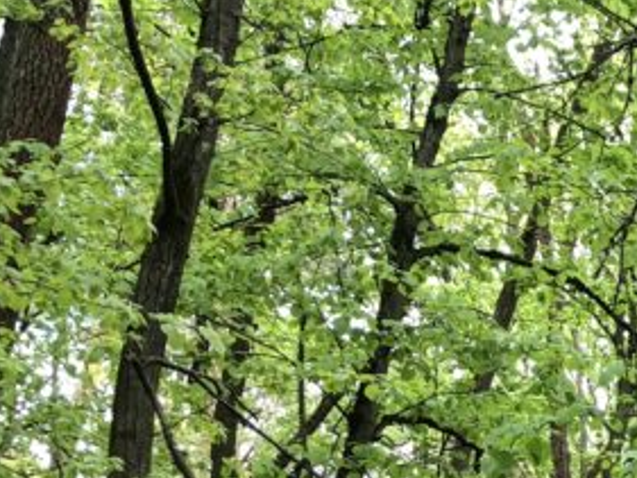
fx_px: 1878
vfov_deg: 13.8
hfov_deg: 17.6
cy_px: 677
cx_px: 900
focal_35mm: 102
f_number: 1.8
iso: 64
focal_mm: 3.99
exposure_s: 1/120
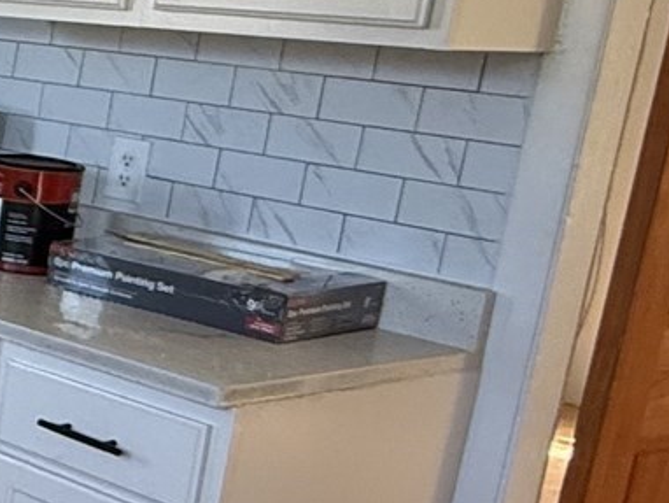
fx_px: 1450
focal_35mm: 75
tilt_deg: -11.1
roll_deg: -2.9
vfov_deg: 19.7
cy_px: 228
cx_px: -671
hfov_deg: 17.9
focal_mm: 2.22
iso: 250
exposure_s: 1/120
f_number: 2.2
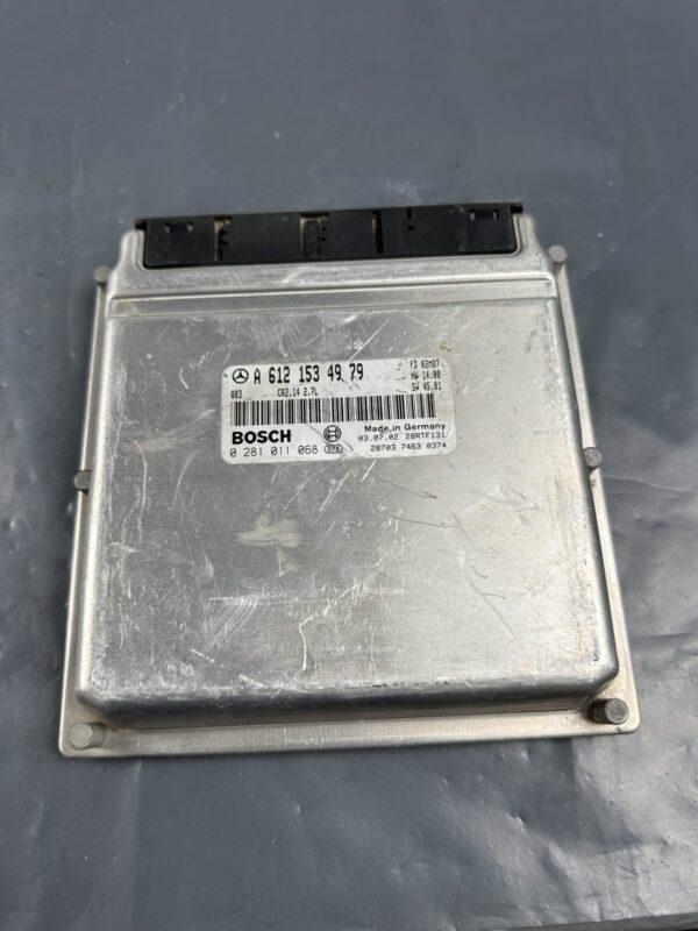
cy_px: 466
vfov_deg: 71.6
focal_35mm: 24
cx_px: 349
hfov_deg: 56.8
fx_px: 645
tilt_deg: -69.2
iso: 80
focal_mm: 6.86
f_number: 1.78
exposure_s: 1/100
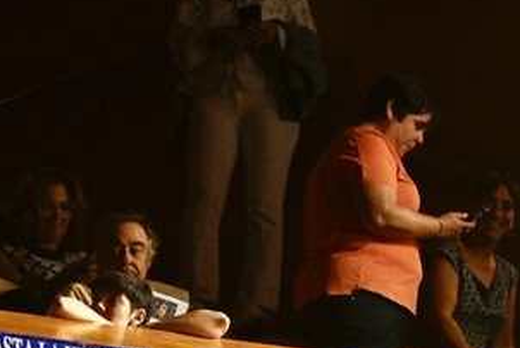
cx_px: 475
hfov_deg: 3.3
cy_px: 470
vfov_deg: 2.2
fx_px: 8950
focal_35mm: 619
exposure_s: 1/250
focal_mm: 200
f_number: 5.6
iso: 4000
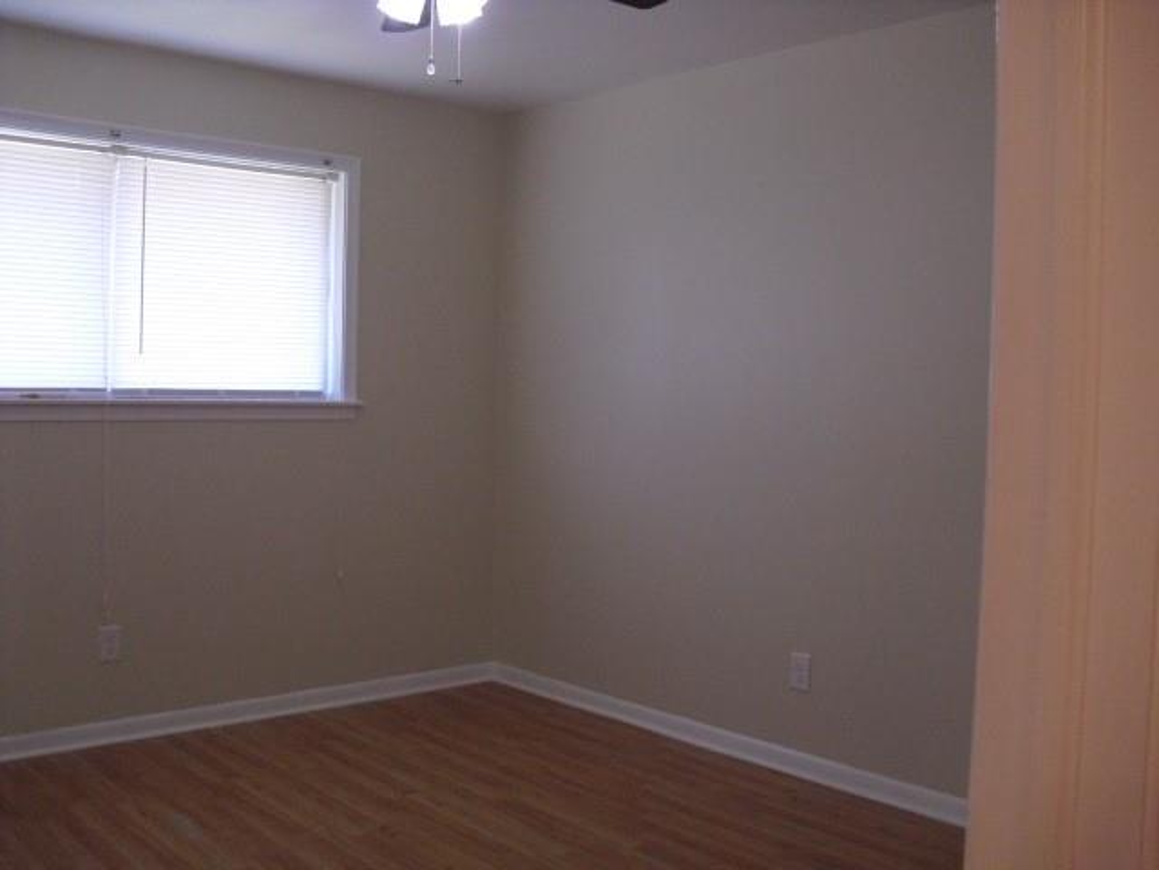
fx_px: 1205
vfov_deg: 39.7
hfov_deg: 51.4
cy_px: 435
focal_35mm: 36
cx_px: 580
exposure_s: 1/125
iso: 400
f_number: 3.1
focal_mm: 6.3
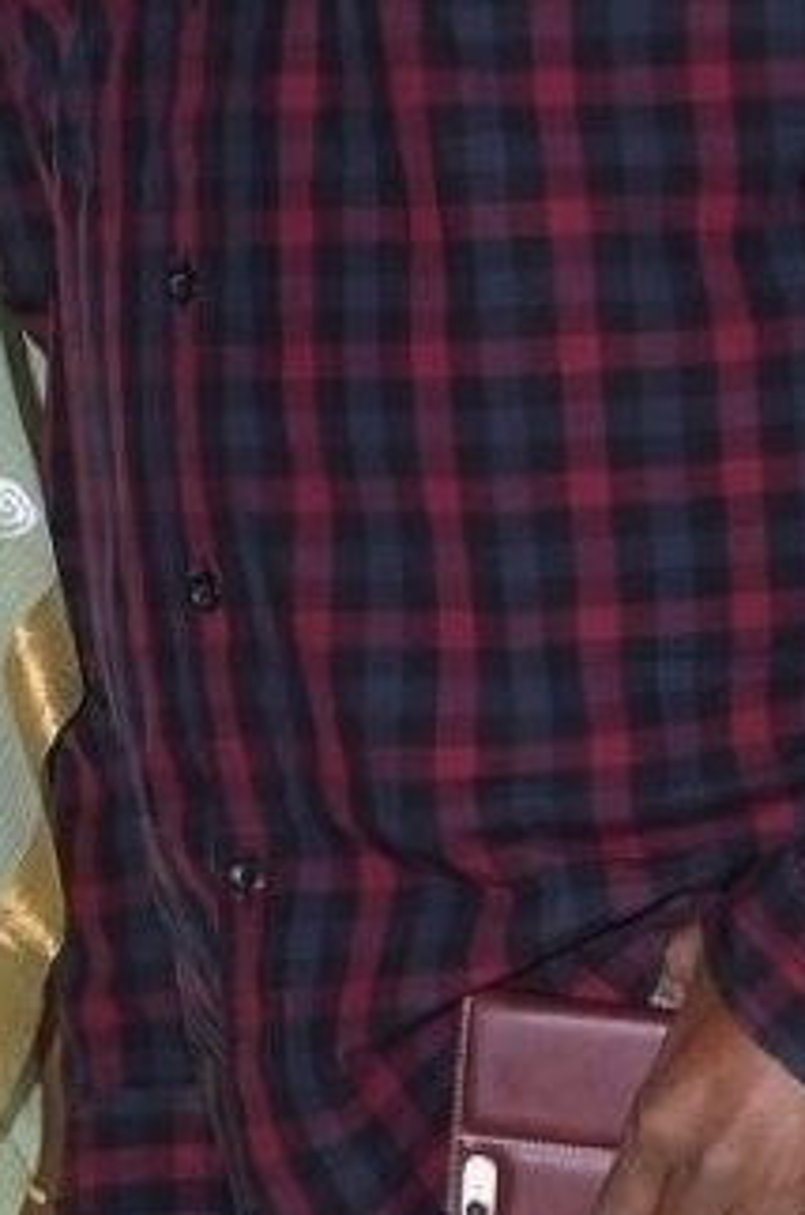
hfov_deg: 6.2
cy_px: 969
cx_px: 794
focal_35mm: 219
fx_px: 7377
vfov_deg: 9.4
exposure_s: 1/125
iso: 500
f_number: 8
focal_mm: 26
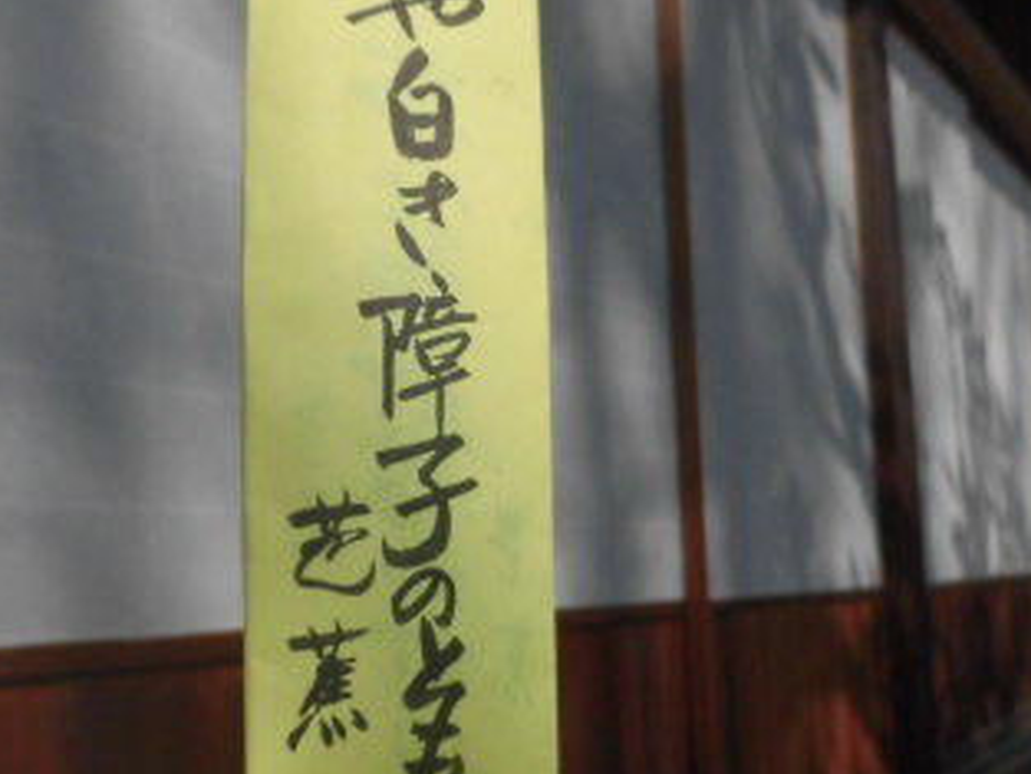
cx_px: 593
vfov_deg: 29.7
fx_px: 1460
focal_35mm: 49
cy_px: 359
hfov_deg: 38.8
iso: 100
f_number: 7.8
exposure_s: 1/640
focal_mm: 4.3
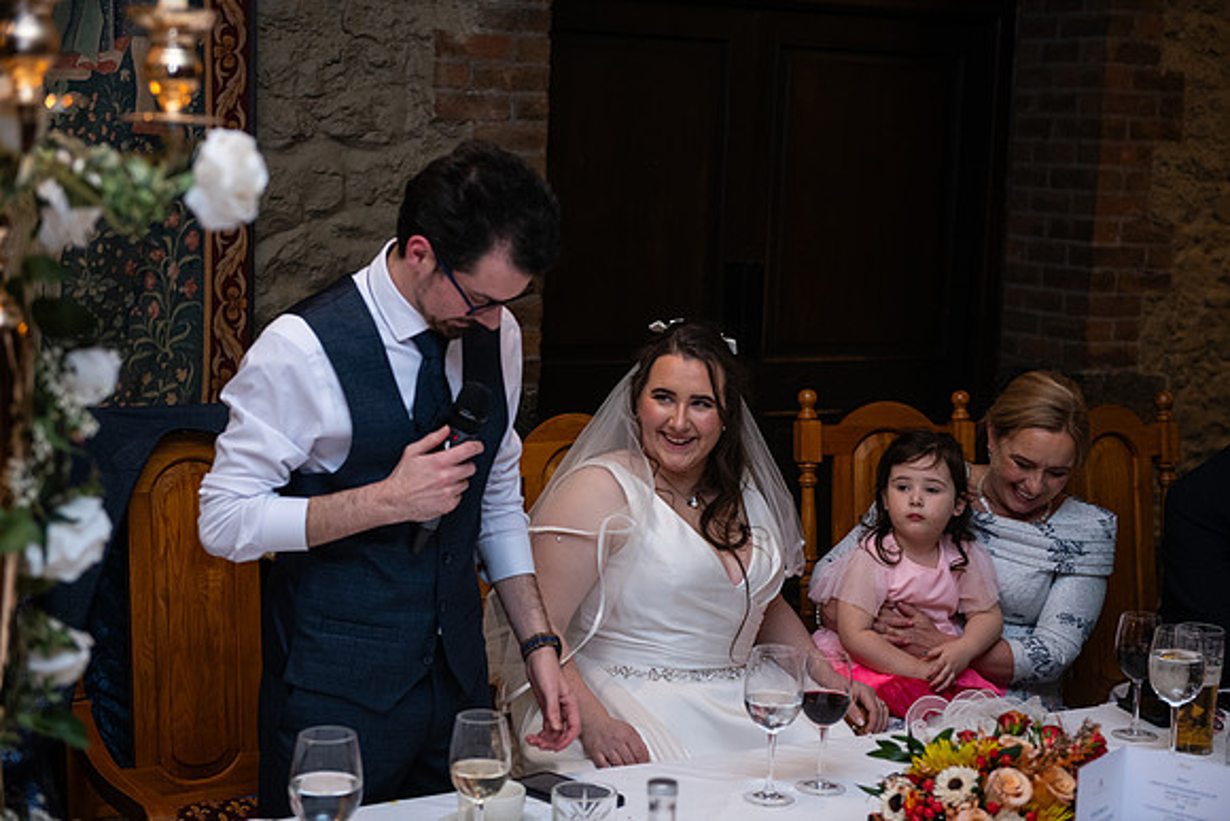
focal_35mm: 60
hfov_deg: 33.4
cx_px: 615
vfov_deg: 22.6
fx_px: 2050
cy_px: 410
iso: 800
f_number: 3.5
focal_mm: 60
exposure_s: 1/160
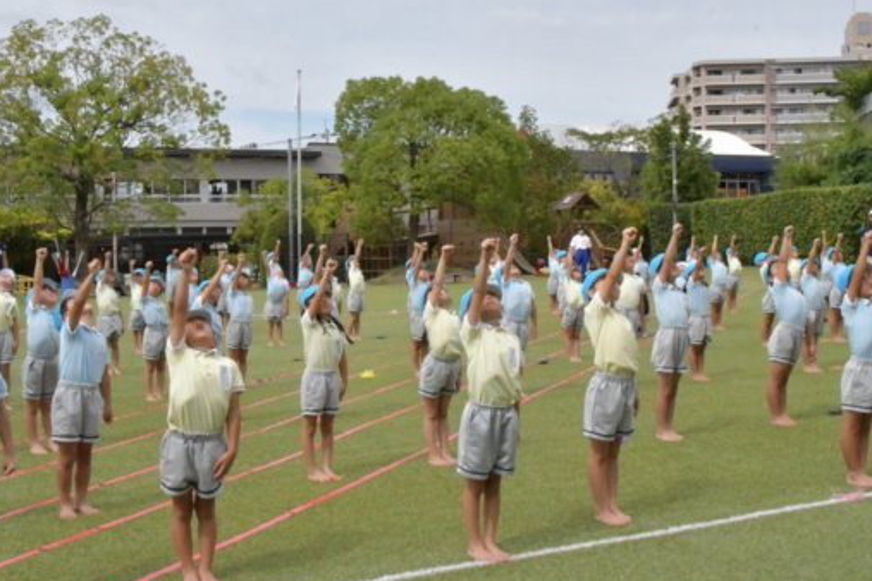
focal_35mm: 47
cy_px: 241
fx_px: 1138
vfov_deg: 28.6
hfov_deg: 41.9
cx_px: 459
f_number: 22
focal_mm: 21
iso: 6400
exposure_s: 1/2000
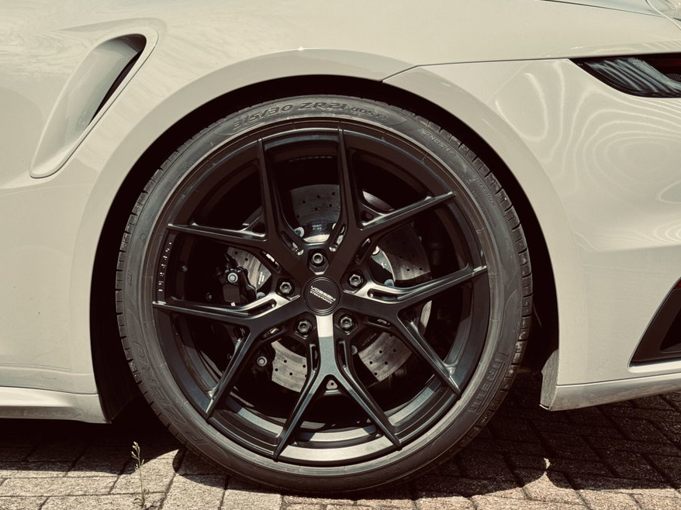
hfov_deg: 34.4
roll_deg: +0.5
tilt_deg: -8.4
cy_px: 294
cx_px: 327
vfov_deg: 26.1
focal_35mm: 56
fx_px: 1101
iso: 64
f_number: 1.78
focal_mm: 6.76
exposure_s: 1/3610
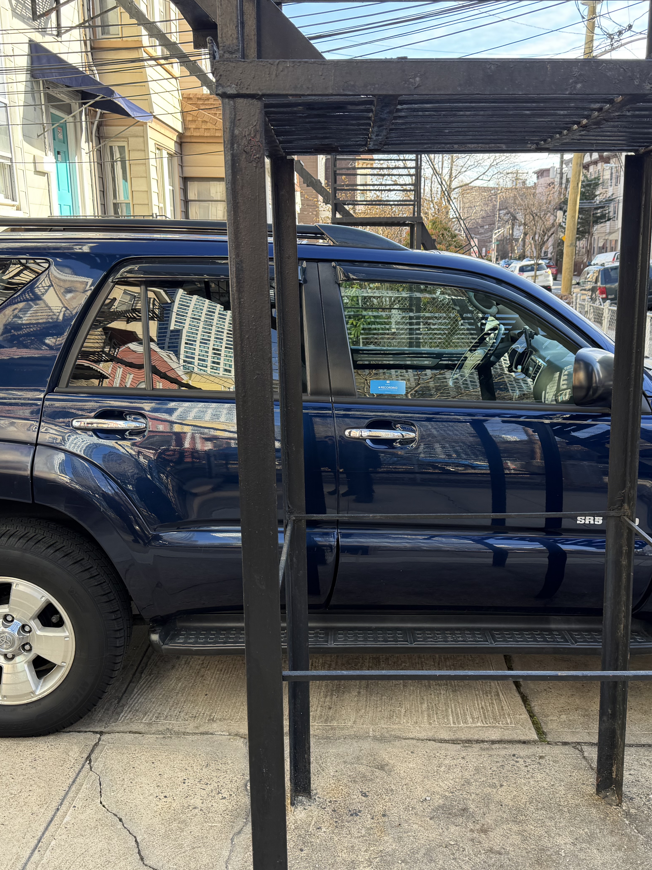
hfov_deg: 42.9
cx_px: 345
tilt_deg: -9.8
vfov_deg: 55.3
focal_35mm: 33
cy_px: 447
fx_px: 829
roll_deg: +0.5
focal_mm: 6.76
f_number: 1.78
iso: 80
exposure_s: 1/232
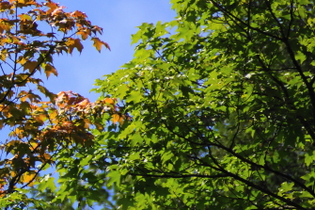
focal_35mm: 1119
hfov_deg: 1.8
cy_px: 96
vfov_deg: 1.2
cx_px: -105
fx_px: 9786
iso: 160
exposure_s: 1/400
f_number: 6.3
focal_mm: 250
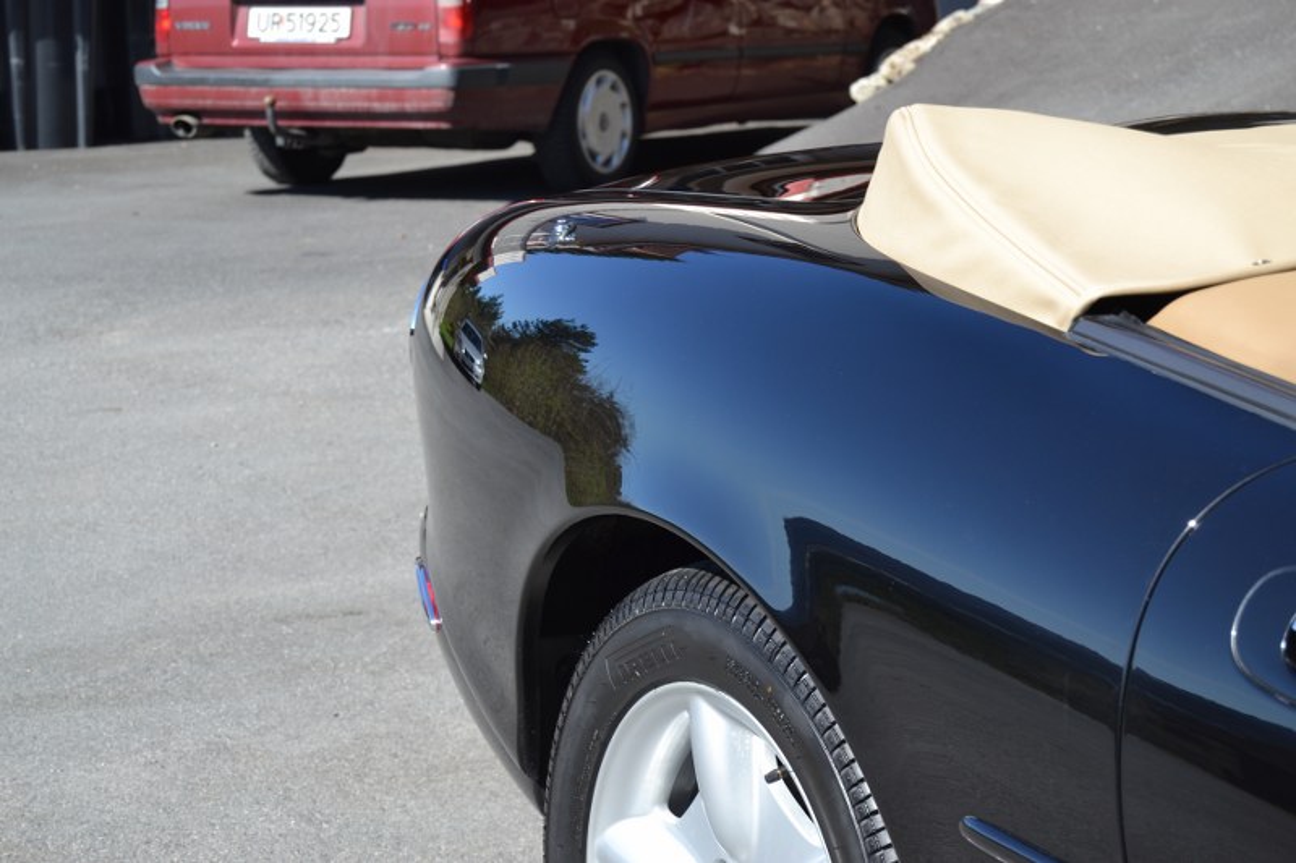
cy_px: 432
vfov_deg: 16.5
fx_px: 2969
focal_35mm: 82
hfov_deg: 24.6
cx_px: 648
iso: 100
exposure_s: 1/200
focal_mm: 55
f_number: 7.1
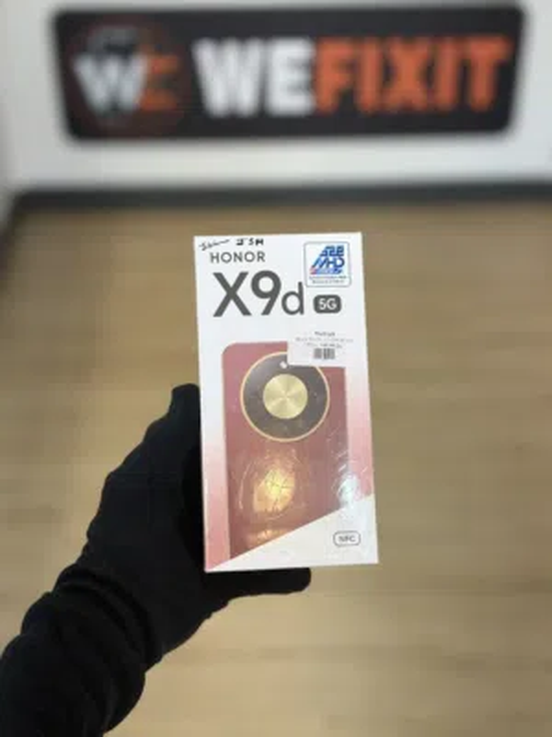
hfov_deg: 28.0
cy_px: 368
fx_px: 1106
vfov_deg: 36.8
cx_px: 276
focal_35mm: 52
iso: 40
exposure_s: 1/447
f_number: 1.6
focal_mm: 5.96
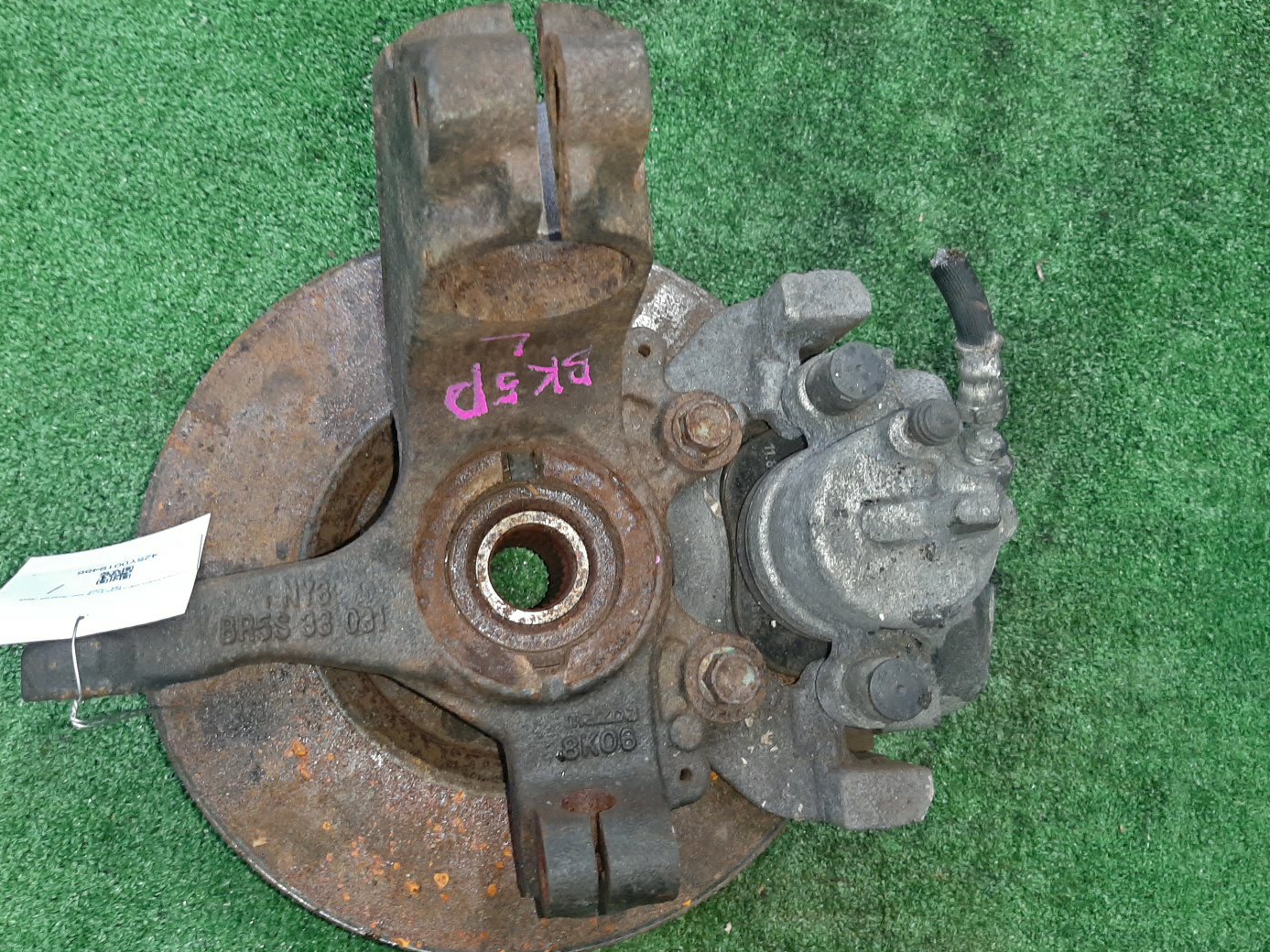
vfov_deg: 51.3
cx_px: 614
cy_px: 485
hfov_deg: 65.3
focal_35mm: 27
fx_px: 990
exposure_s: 1/33
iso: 204
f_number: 1.7
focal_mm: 3.93
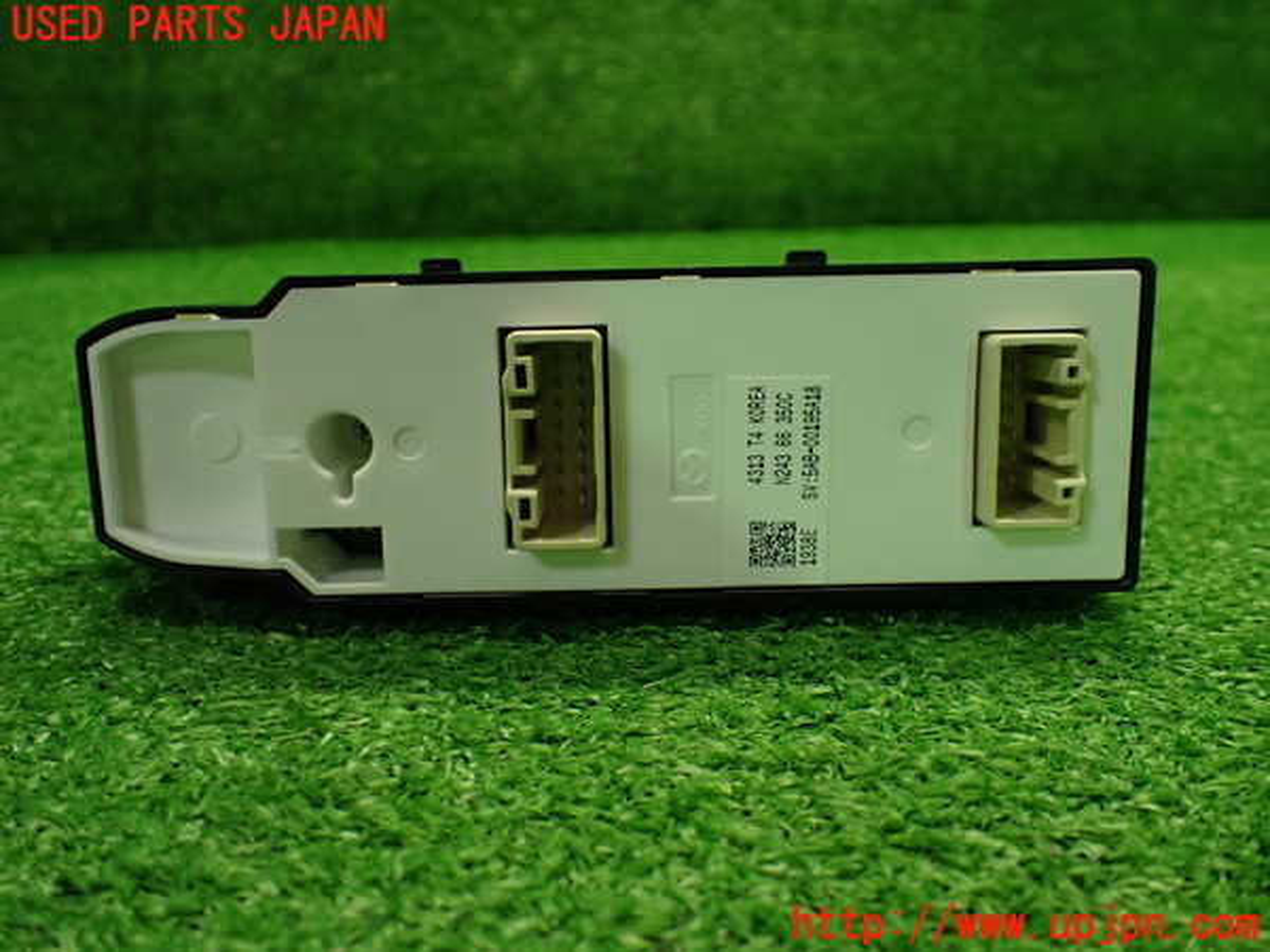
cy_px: 476
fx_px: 1101
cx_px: 635
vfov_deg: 46.8
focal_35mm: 30
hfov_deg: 60.0
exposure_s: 1/125
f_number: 2.3
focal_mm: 5.4
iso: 400
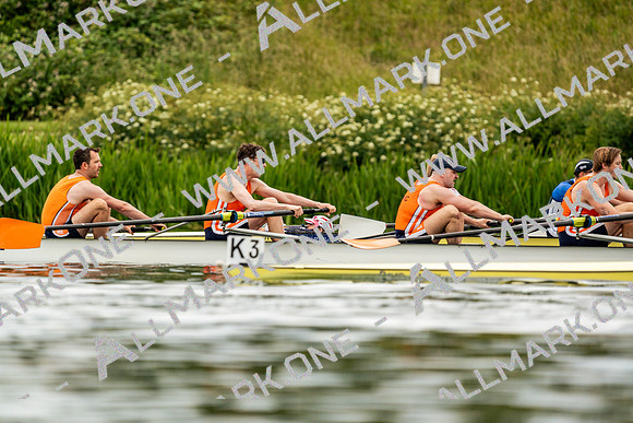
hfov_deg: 3.9
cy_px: 212
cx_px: 316
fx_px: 9215
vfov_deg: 2.6
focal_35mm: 524
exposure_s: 1/2000
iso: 500
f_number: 6.3
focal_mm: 524
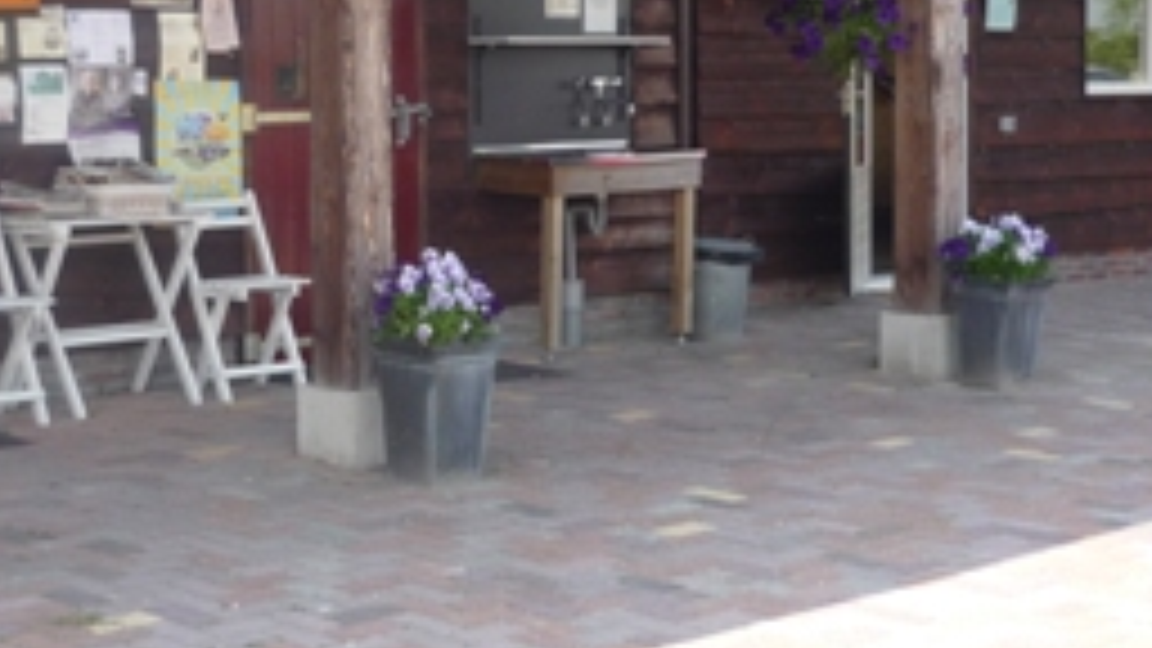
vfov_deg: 16.7
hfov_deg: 29.1
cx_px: 382
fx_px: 2199
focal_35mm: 72
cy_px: 194
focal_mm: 5.5
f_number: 2.8
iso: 100
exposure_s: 1/400
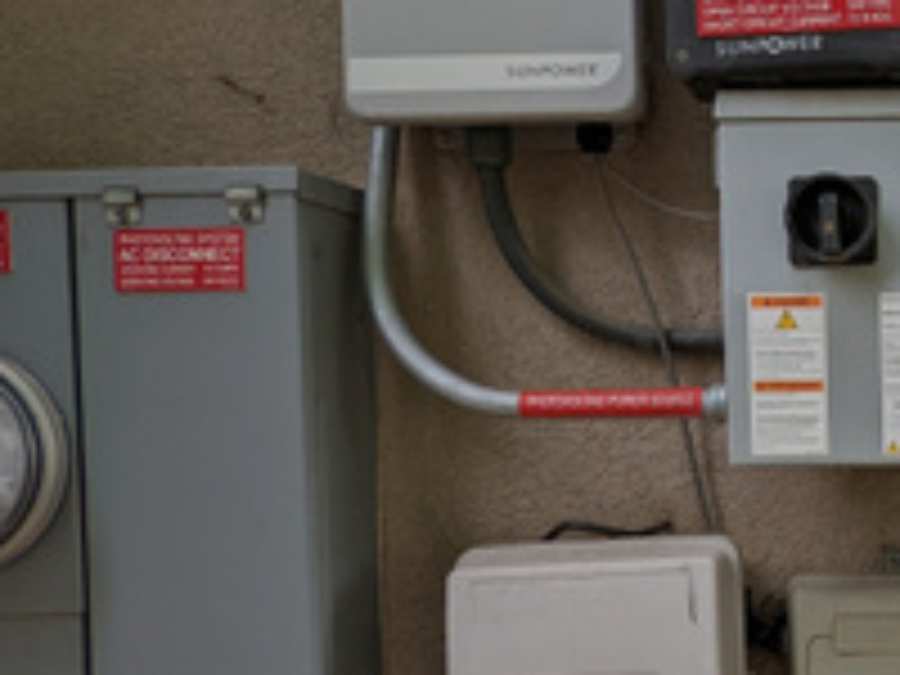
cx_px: 999
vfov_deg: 28.5
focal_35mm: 51
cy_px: 418
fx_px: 1326
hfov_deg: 32.7
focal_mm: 2.35
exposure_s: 1/383
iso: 51
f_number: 2.2
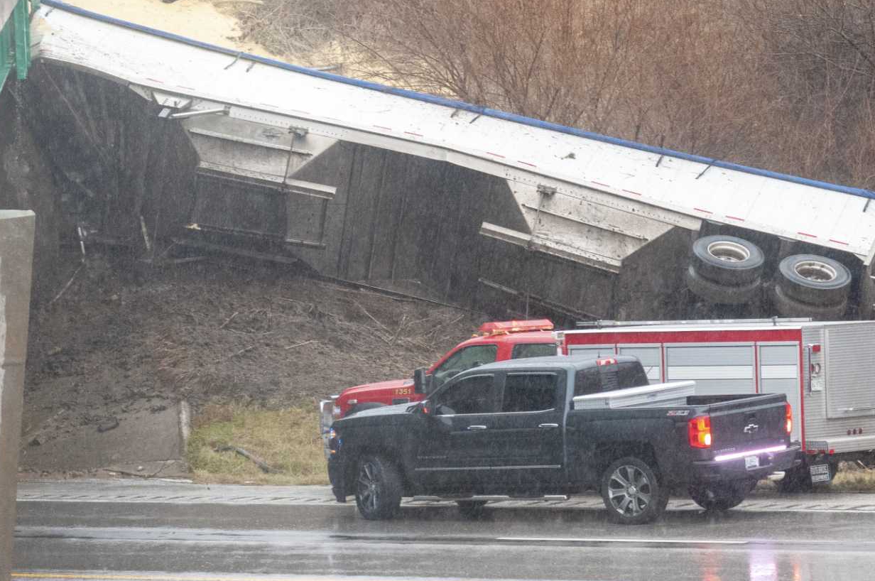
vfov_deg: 5.2
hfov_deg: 7.9
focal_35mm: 262
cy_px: 286
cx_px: 676
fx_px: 6356
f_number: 5
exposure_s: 1/250
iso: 1600
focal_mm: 105
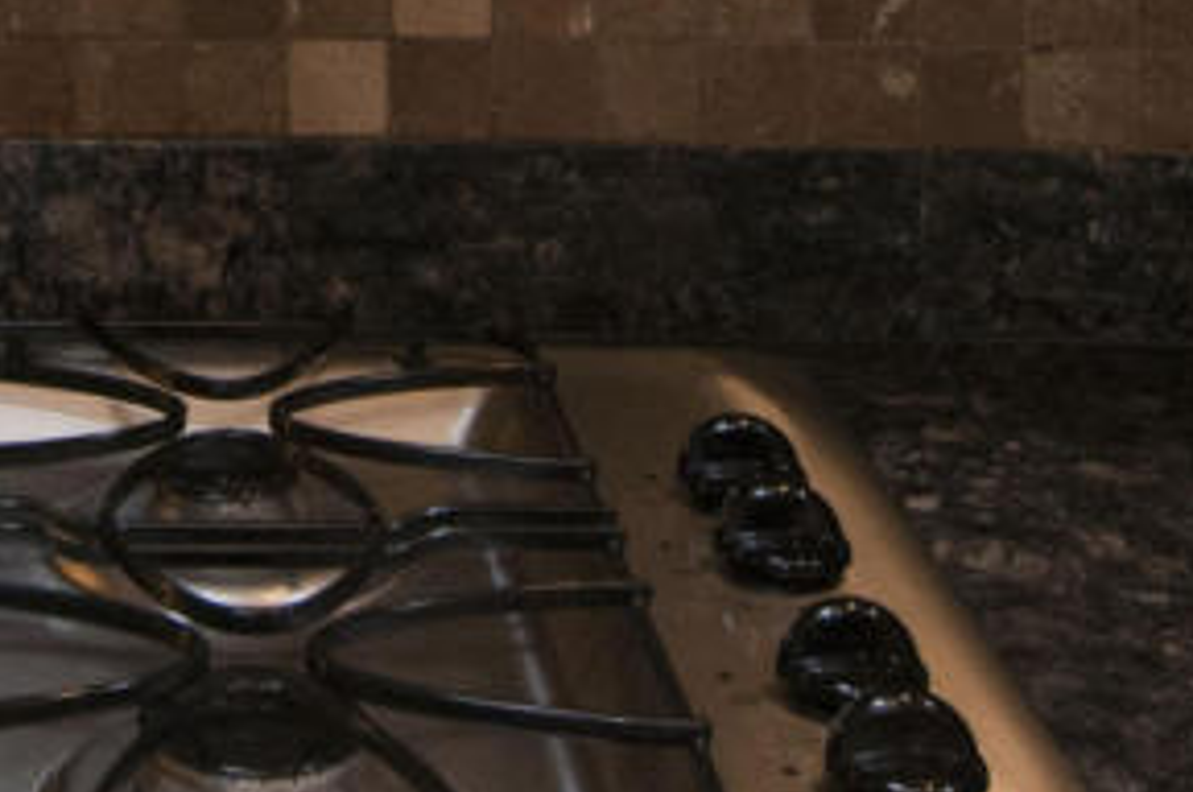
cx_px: 2
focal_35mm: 84
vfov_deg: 14.8
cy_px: -483
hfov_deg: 23.2
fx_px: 2780
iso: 400
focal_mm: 14
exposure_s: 1/60
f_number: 5.6
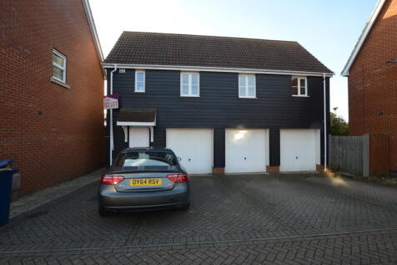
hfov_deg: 92.5
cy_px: 132
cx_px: 198
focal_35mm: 17
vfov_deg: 69.6
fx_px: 190
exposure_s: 1/30
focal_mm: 11.5
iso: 180
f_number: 11
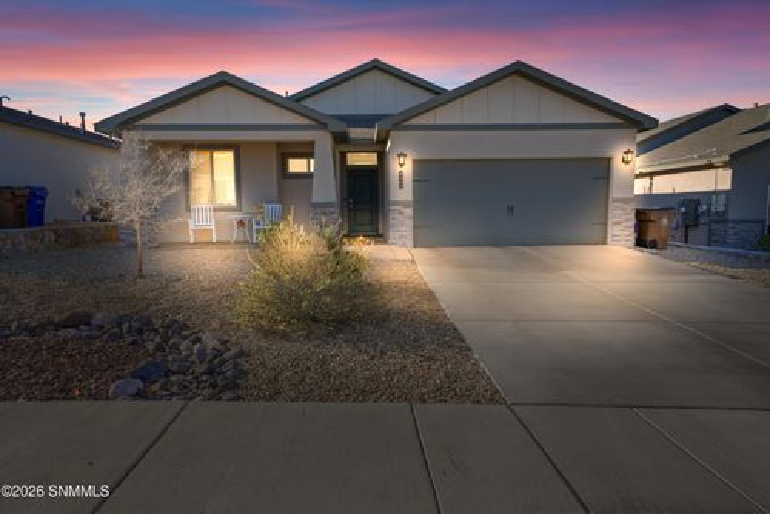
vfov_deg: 57.3
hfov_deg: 78.5
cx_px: 385
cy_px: 257
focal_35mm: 22
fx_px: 471
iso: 100
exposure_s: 1/40
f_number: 8
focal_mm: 22
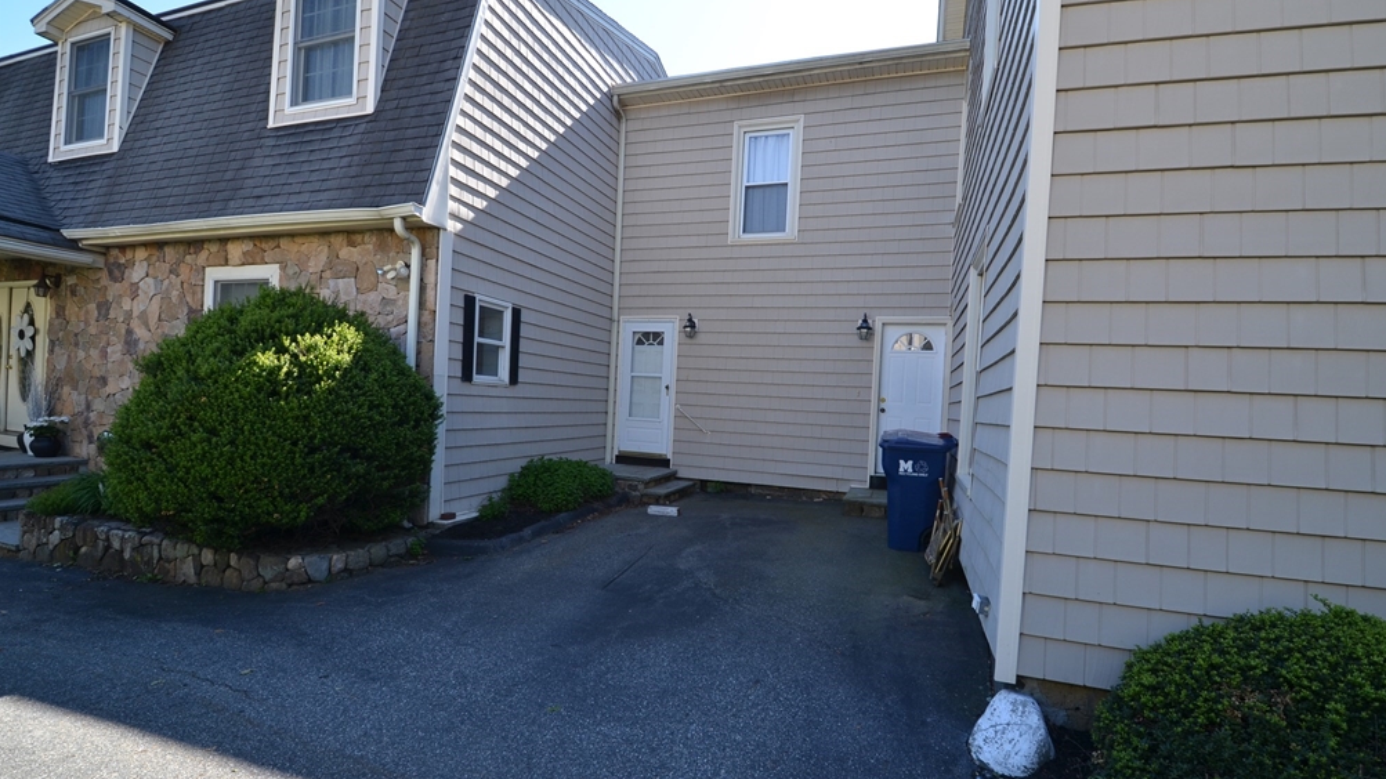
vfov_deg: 67.0
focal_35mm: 16
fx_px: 588
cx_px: 705
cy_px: 405
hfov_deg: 99.4
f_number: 6.3
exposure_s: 1/160
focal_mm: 10
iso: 200
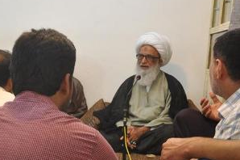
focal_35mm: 47
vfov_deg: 28.6
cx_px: 110
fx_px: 313
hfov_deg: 41.9
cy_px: 77
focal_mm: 22
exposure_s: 1/60
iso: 1250
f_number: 5
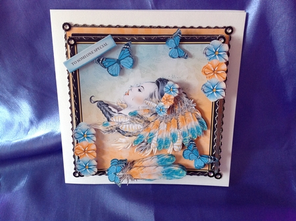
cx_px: 148
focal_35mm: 35
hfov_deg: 52.7
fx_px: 299
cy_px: 110
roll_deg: -0.9
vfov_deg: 40.6
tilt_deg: -42.1
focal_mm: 4.28
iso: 125
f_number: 2.4
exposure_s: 1/15
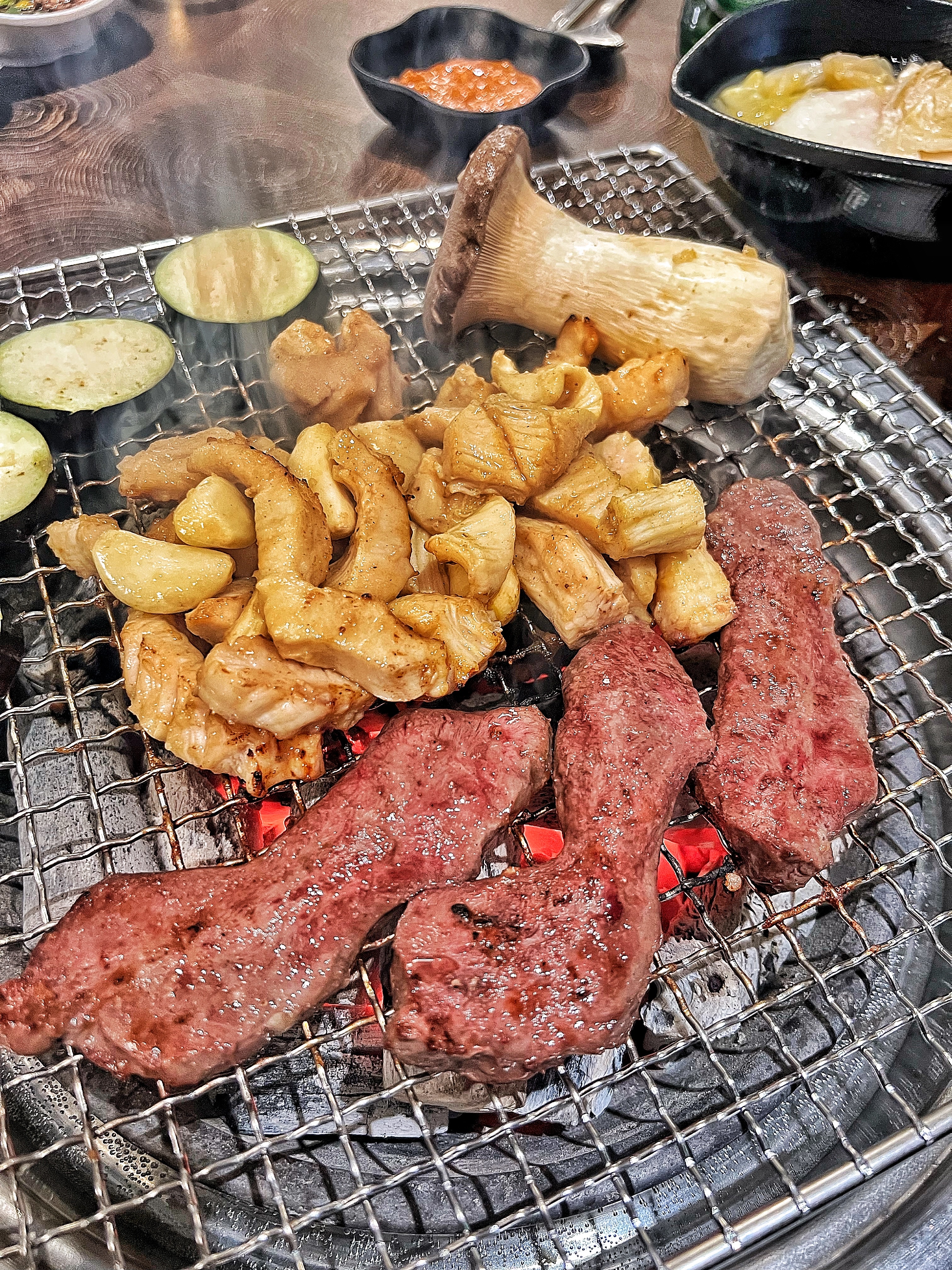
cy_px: 635
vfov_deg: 67.3
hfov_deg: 53.1
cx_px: 476
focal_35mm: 26
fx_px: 953
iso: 250
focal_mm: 5.7
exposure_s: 1/60
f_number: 1.5
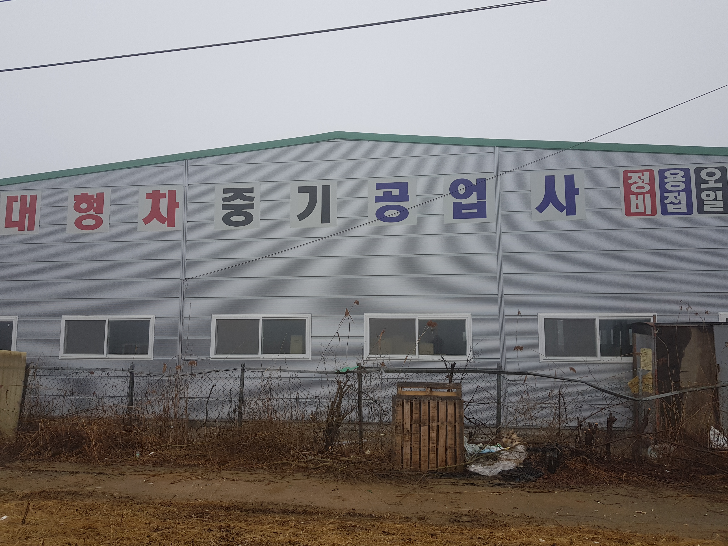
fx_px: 547
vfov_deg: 53.1
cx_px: 364
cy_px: 273
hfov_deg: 67.3
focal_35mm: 26
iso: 40
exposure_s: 1/698
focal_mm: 4.2
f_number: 1.7
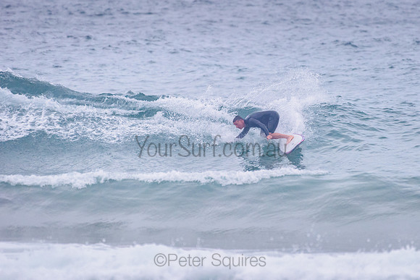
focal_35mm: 613
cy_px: 111
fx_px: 7152
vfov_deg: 2.2
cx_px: 257
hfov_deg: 3.4
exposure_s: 1/2000
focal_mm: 500
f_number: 5.6
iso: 1800
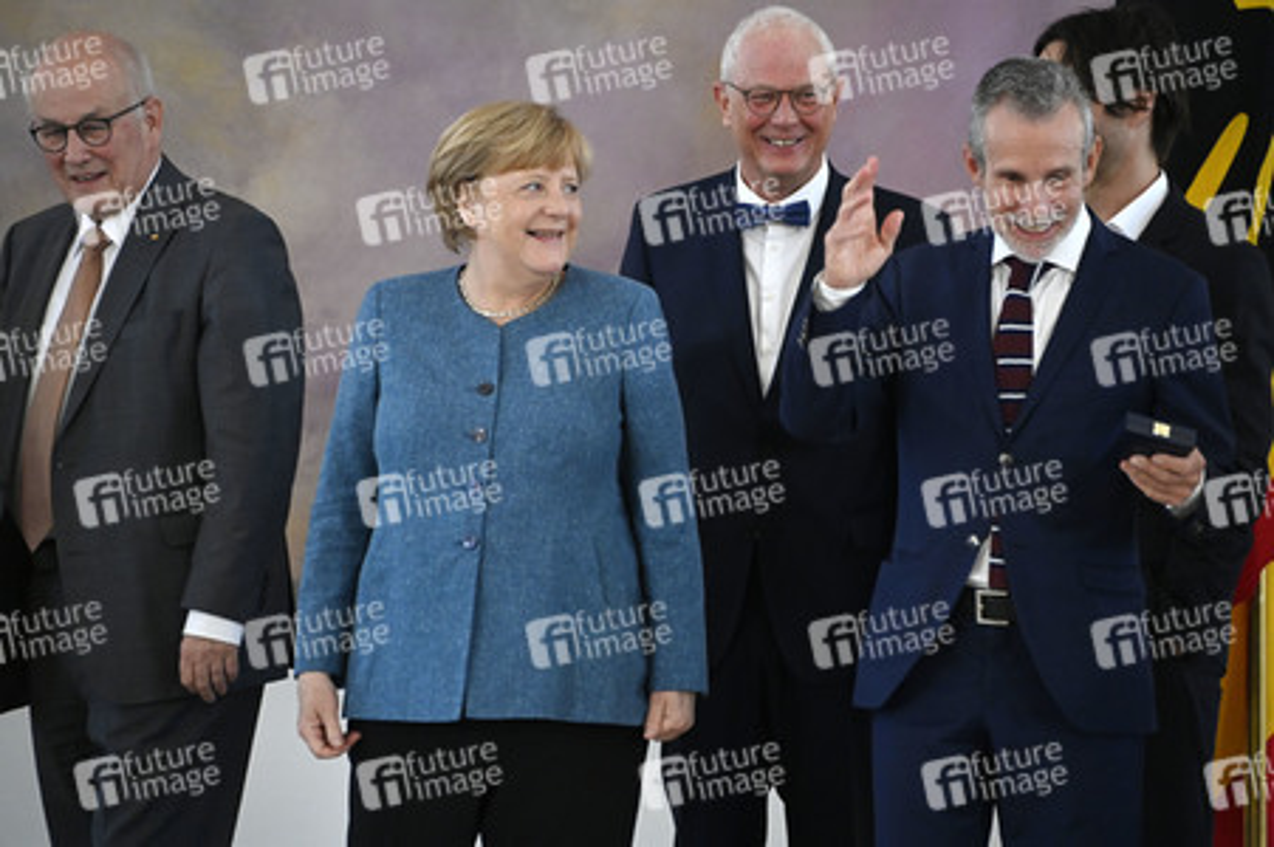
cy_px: 424
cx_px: 637
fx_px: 8133
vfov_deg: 6.0
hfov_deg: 9.0
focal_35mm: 230
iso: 6400
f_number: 5.6
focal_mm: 230
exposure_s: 1/400
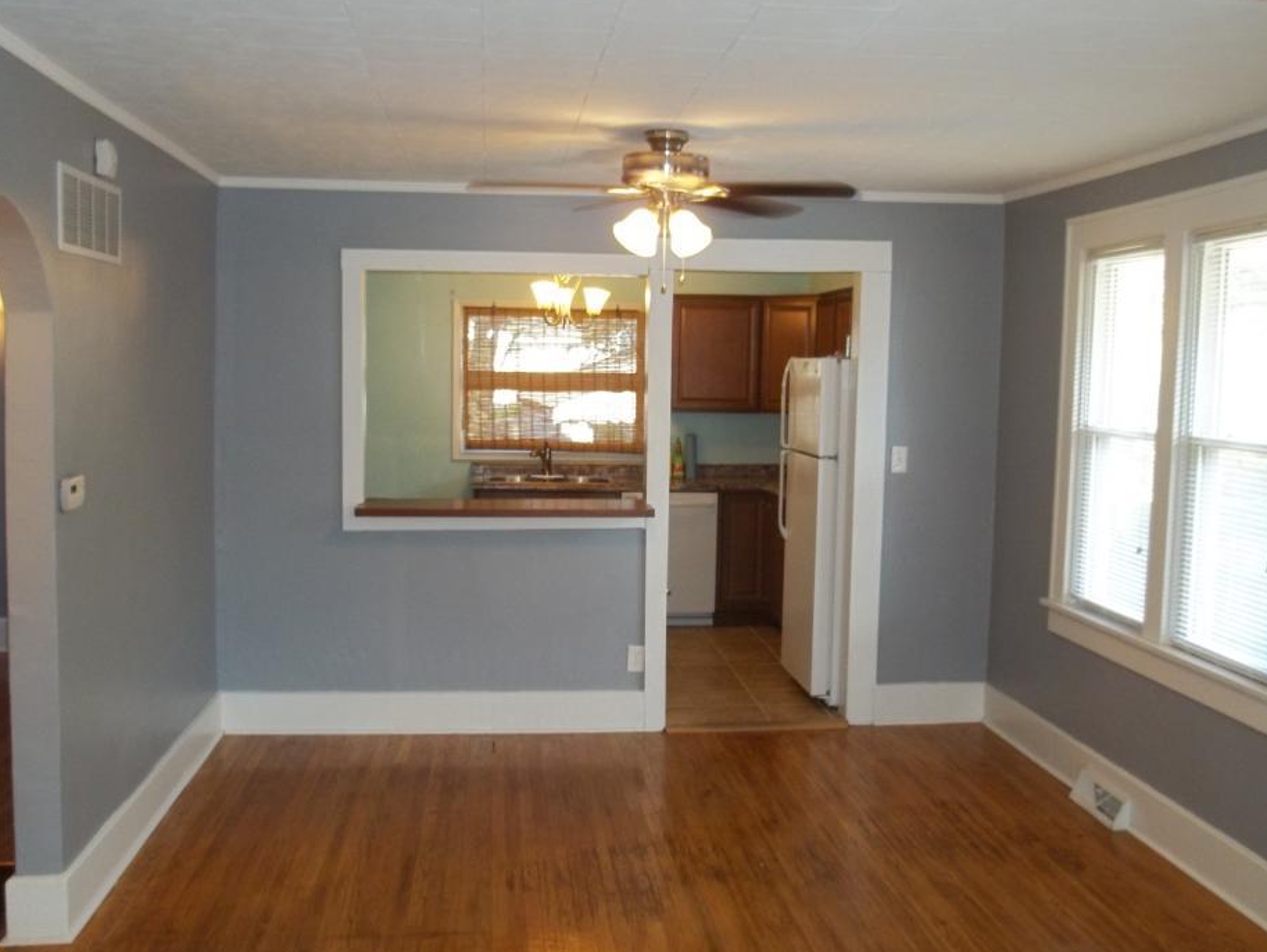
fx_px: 1355
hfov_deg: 50.1
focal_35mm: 37
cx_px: 659
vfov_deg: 38.7
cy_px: 516
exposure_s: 1/30
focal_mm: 5.9
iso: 160
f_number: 3.3
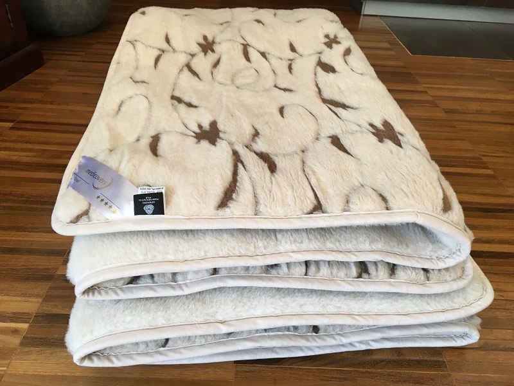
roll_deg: -3.1
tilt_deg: -34.6
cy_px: 193
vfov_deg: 48.2
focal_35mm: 29
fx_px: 431
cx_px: 257
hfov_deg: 61.7
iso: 40
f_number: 2.2
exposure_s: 1/33
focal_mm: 4.15
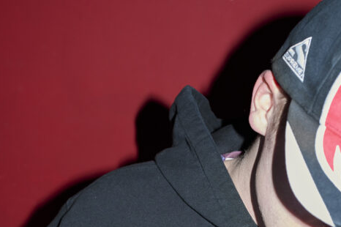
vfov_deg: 17.3
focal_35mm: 77
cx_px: 218
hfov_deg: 26.2
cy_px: 223
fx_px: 729
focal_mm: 35
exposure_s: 1/160
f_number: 5
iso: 1000
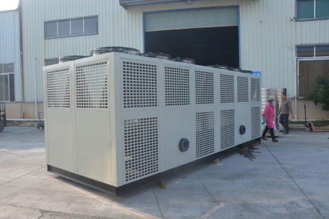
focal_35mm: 27
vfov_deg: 47.9
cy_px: 110
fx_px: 247
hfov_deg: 67.4
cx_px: 164
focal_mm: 18
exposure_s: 1/200
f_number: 7.1
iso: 200
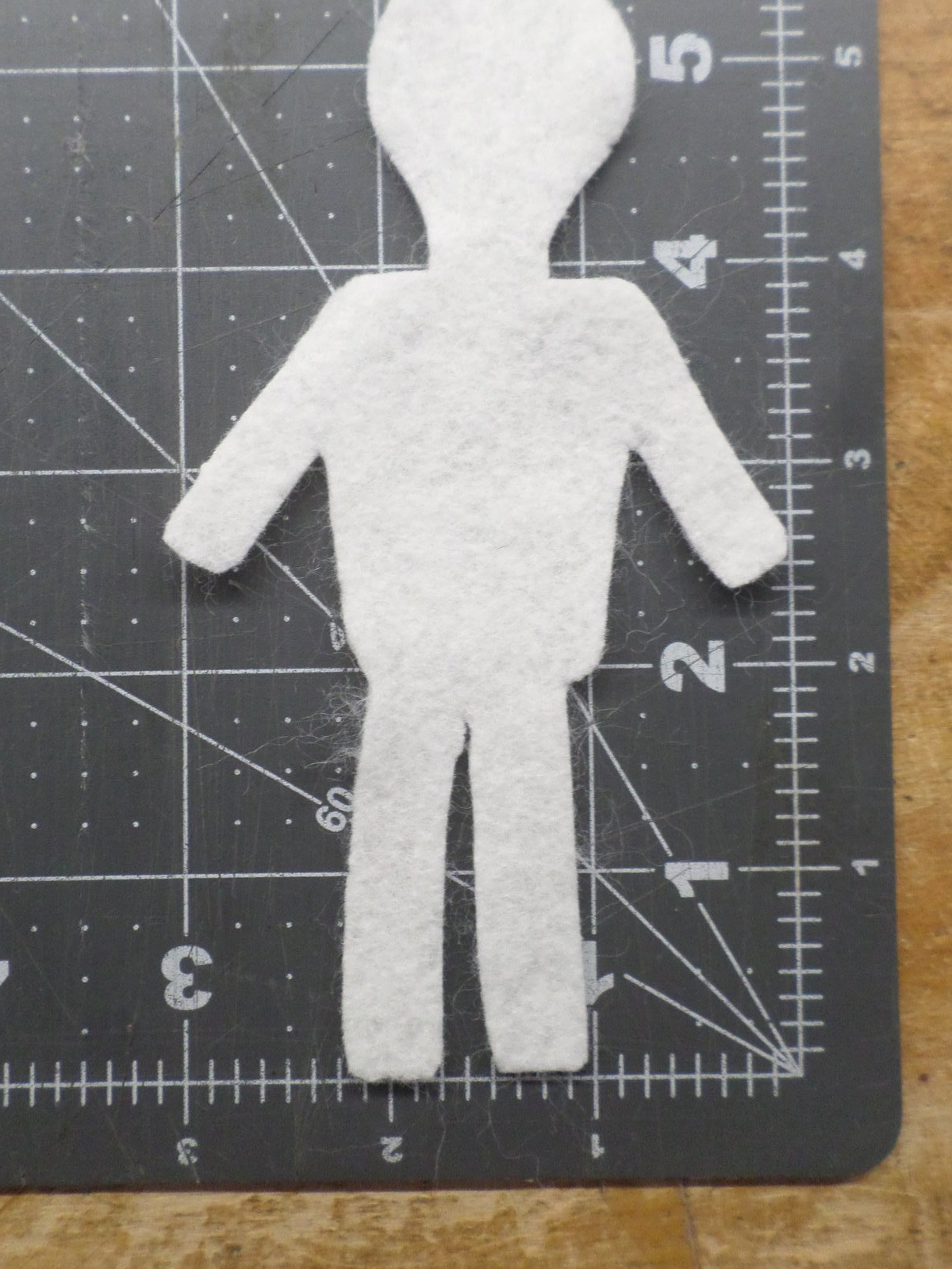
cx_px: 467
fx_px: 1100
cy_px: 569
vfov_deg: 59.8
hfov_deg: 46.8
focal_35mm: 30
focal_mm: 4.5
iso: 200
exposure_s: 1/30
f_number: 2.5
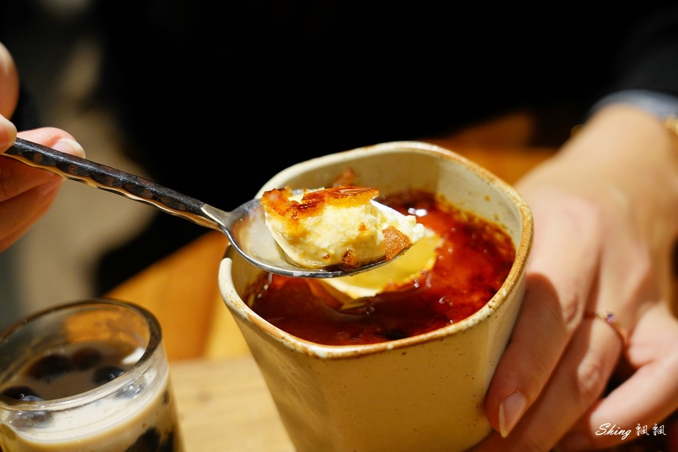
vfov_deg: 17.3
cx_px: 339
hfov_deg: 25.7
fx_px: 1488
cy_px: 226
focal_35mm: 79
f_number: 5
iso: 1600
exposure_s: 1/40
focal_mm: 79
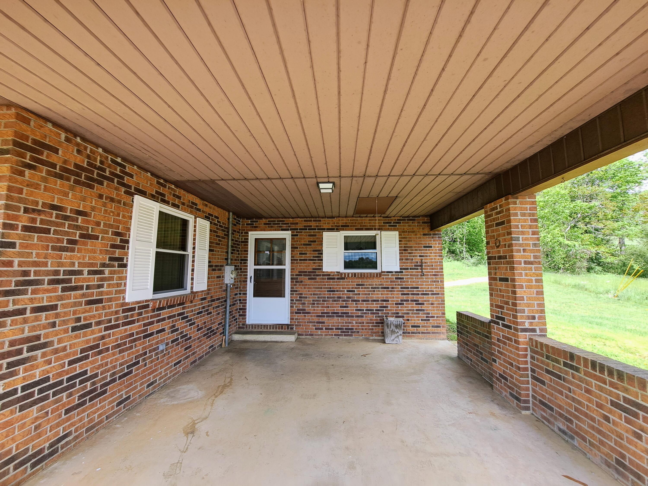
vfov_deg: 89.9
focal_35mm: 13
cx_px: 324
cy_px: 243
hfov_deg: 106.2
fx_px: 243
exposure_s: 1/246
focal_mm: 1.74
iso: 50
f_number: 2.2
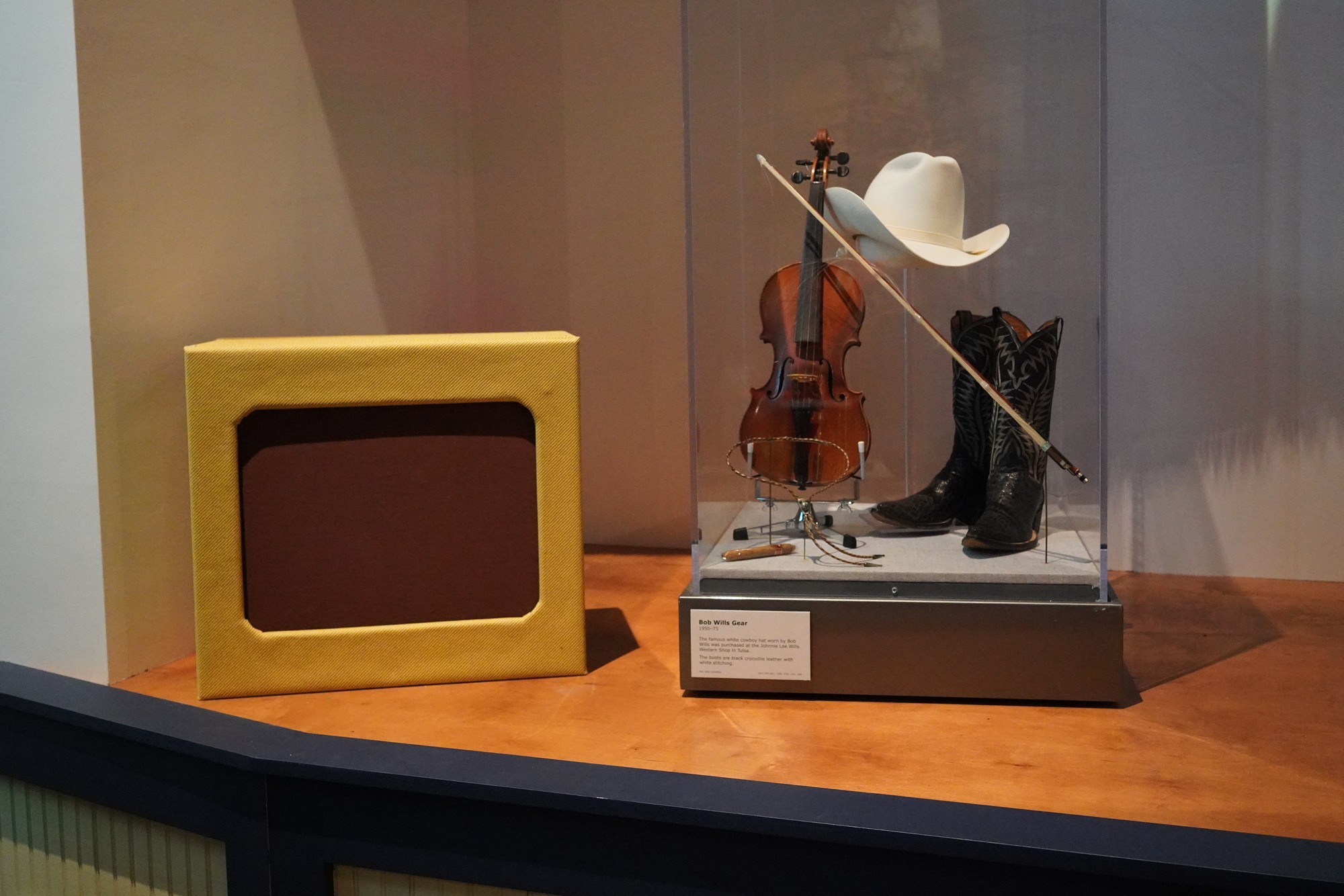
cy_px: 448
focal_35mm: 32
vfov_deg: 41.1
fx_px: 1195
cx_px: 672
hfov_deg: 58.7
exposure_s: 1/100
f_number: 4.5
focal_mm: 32
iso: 10000
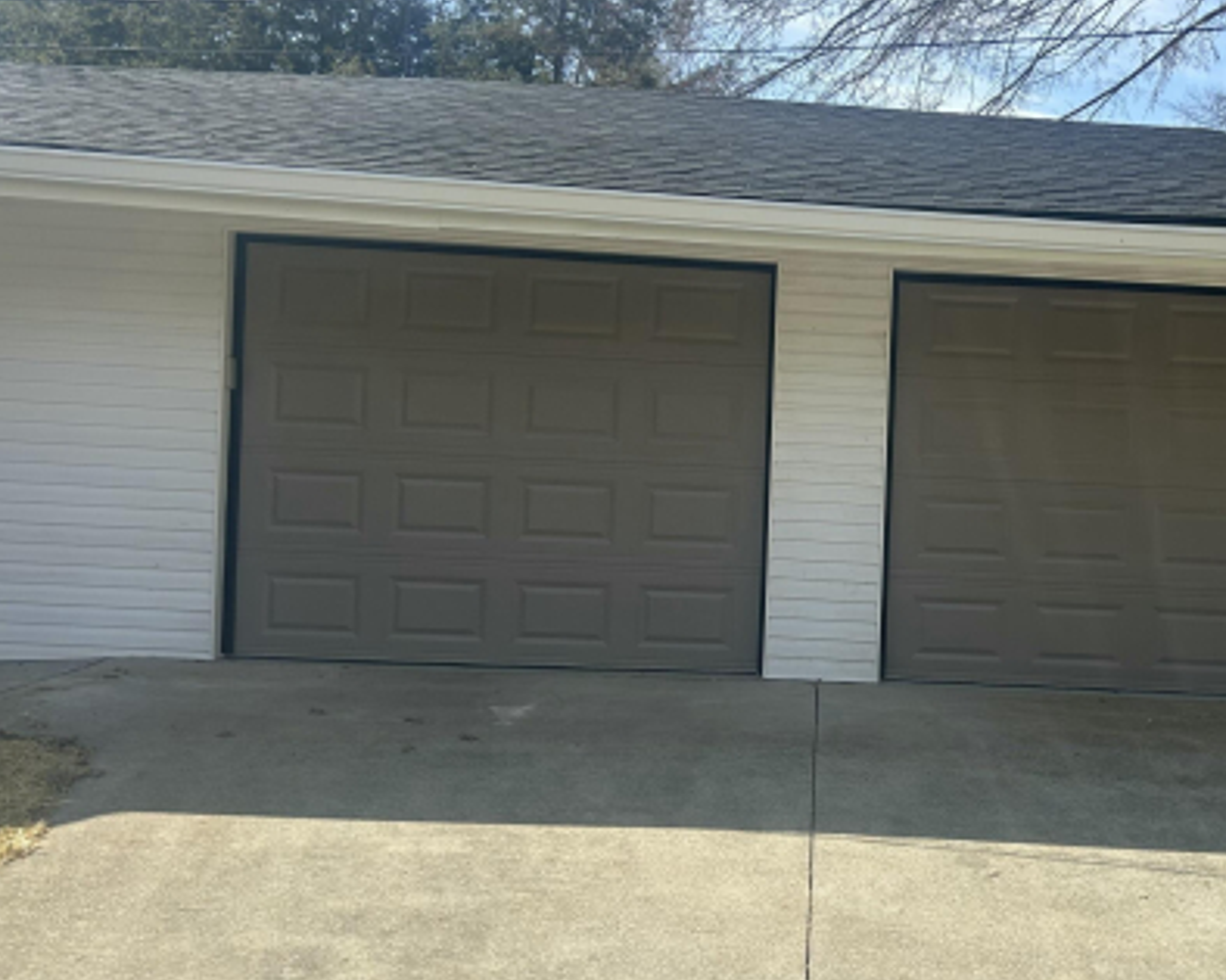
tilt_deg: -1.9
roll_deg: -2.2
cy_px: 492
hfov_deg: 41.6
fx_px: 1560
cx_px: 929
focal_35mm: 43
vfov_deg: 34.9
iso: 50
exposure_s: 1/3257
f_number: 1.5
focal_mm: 5.7
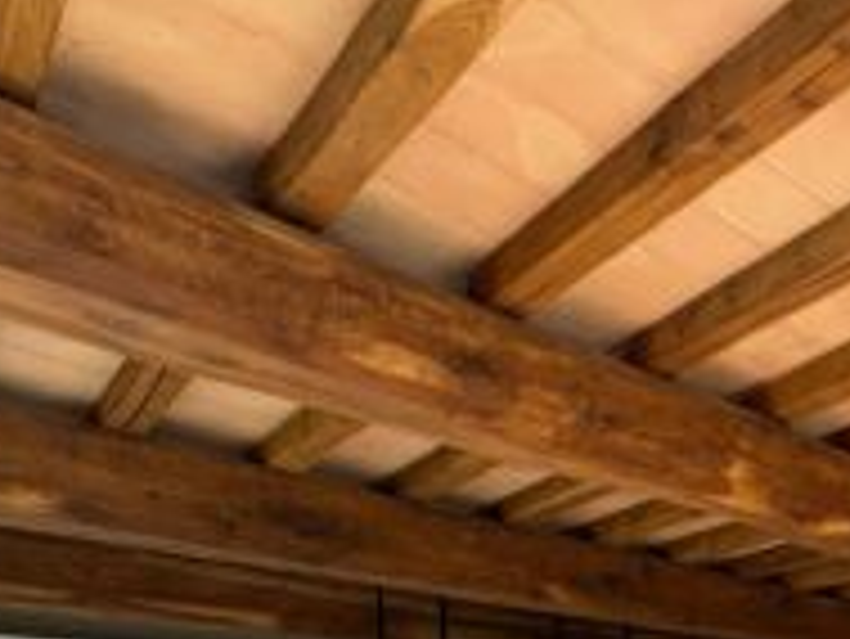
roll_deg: +1.4
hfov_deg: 43.5
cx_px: 837
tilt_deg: -0.4
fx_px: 909
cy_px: 803
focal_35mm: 37
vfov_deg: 31.2
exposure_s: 1/123
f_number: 2.2
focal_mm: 2.22
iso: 160
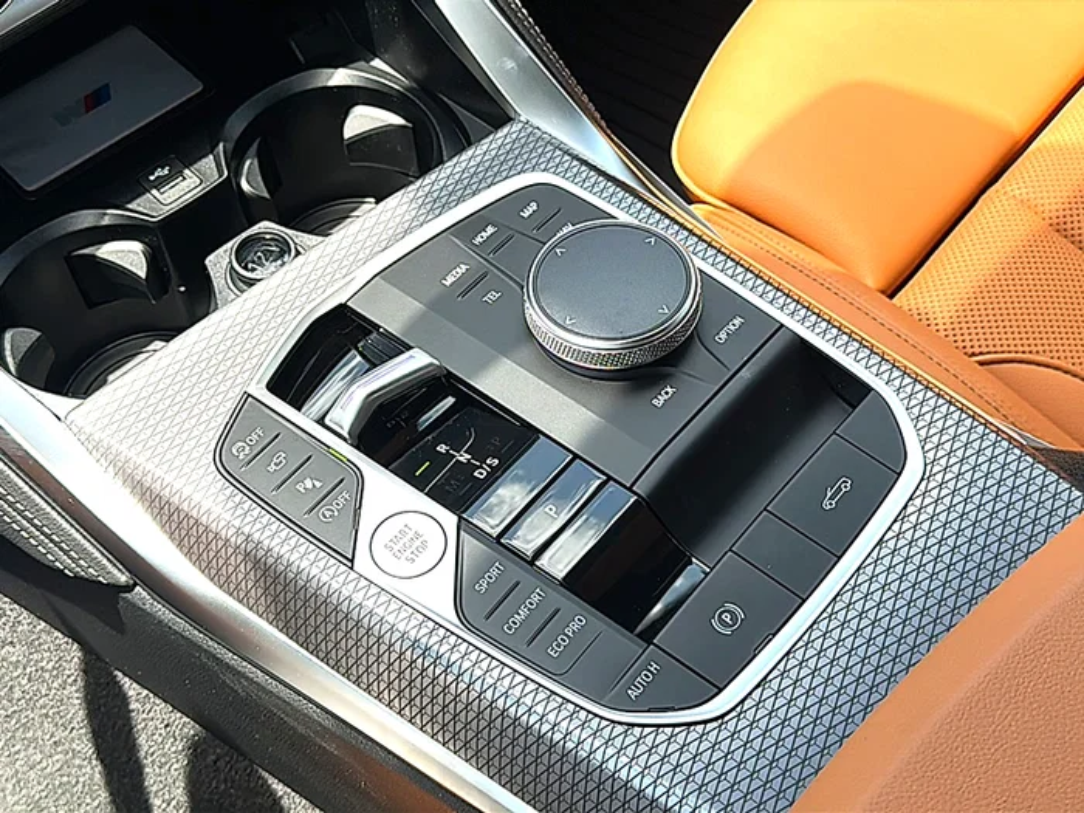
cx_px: 542
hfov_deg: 47.9
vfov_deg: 36.8
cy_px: 406
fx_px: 1221
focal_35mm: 39
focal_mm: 6.86
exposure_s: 1/695
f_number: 1.78
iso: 80
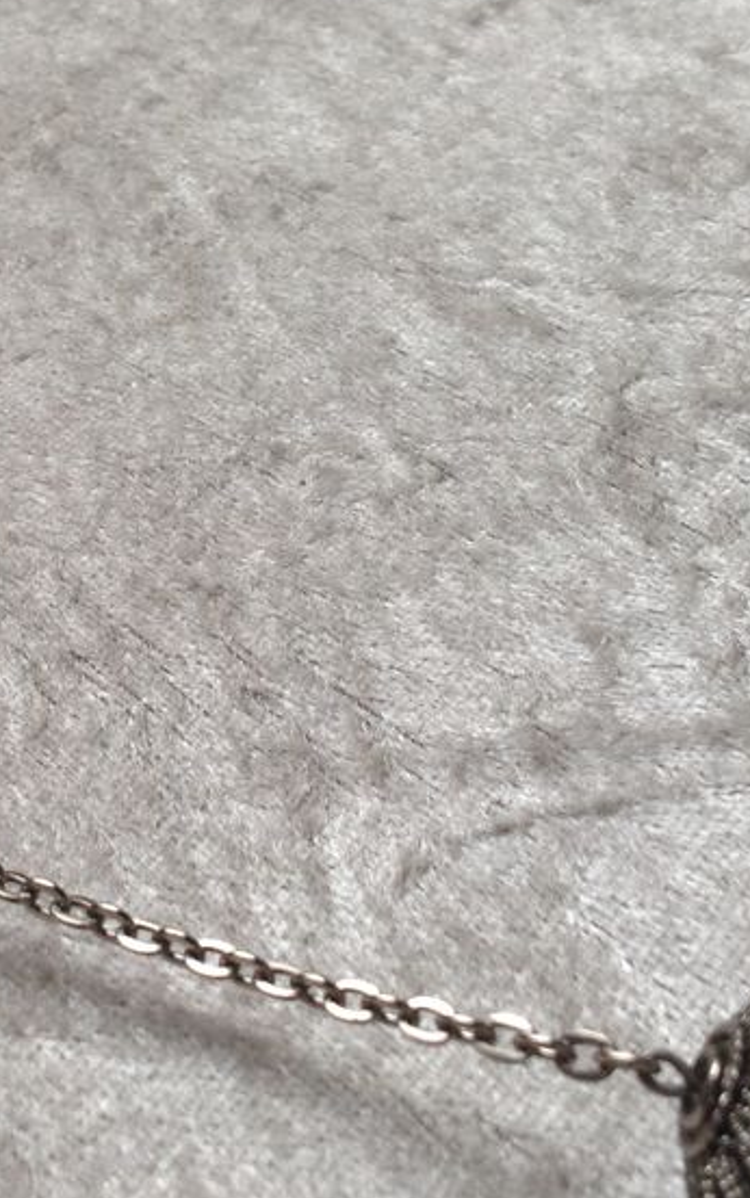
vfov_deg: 30.6
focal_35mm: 67
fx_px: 2189
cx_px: 193
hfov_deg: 19.3
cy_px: 534
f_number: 2.4
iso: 64
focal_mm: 4.28
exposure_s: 1/15
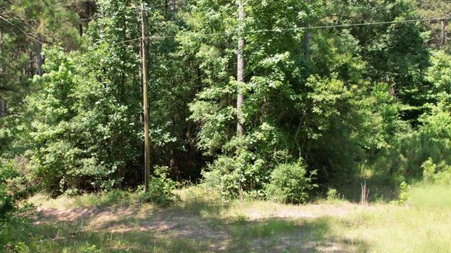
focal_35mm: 38
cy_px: 141
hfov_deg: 52.1
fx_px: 454
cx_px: 161
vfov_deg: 31.1
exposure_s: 1/500
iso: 100
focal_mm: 8.38
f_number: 2.8
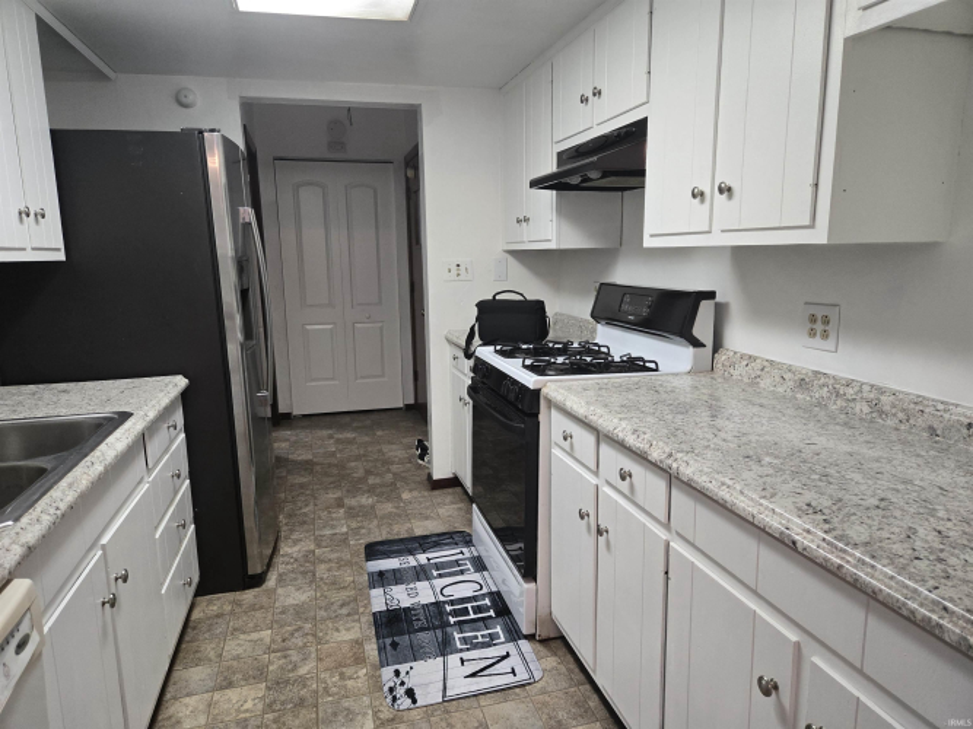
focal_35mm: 23
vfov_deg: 58.9
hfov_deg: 73.9
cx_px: 486
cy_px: 364
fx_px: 646
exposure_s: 1/120
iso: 250
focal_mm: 5.4
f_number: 1.8
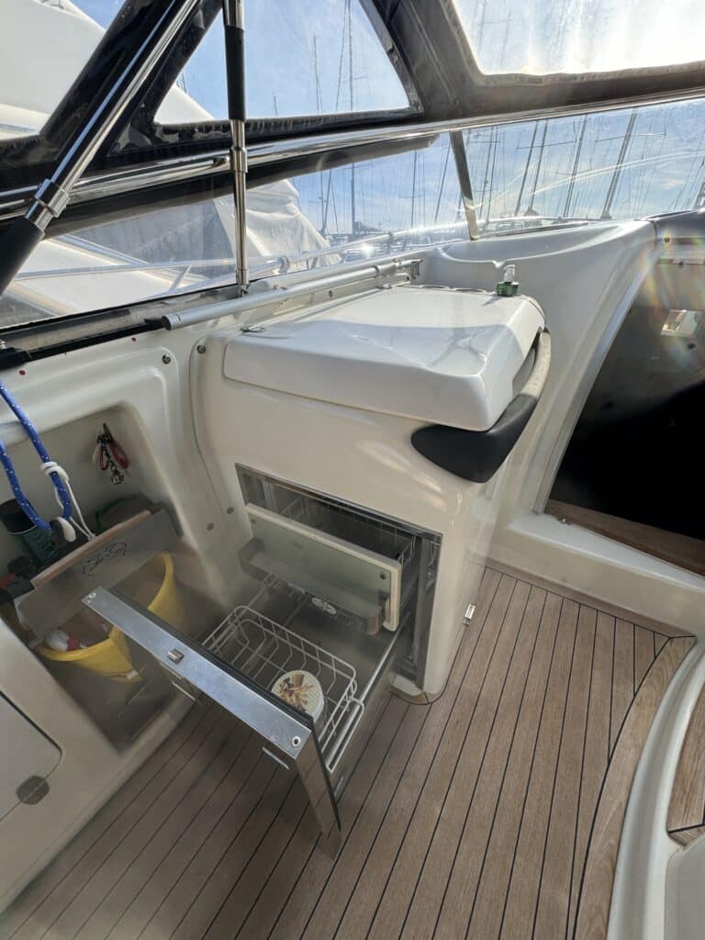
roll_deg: +1.7
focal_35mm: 14
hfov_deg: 85.7
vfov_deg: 102.1
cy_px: 470
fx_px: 380
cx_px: 352
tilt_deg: -31.1
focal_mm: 2.22
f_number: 2.2
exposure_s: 1/456
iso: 40
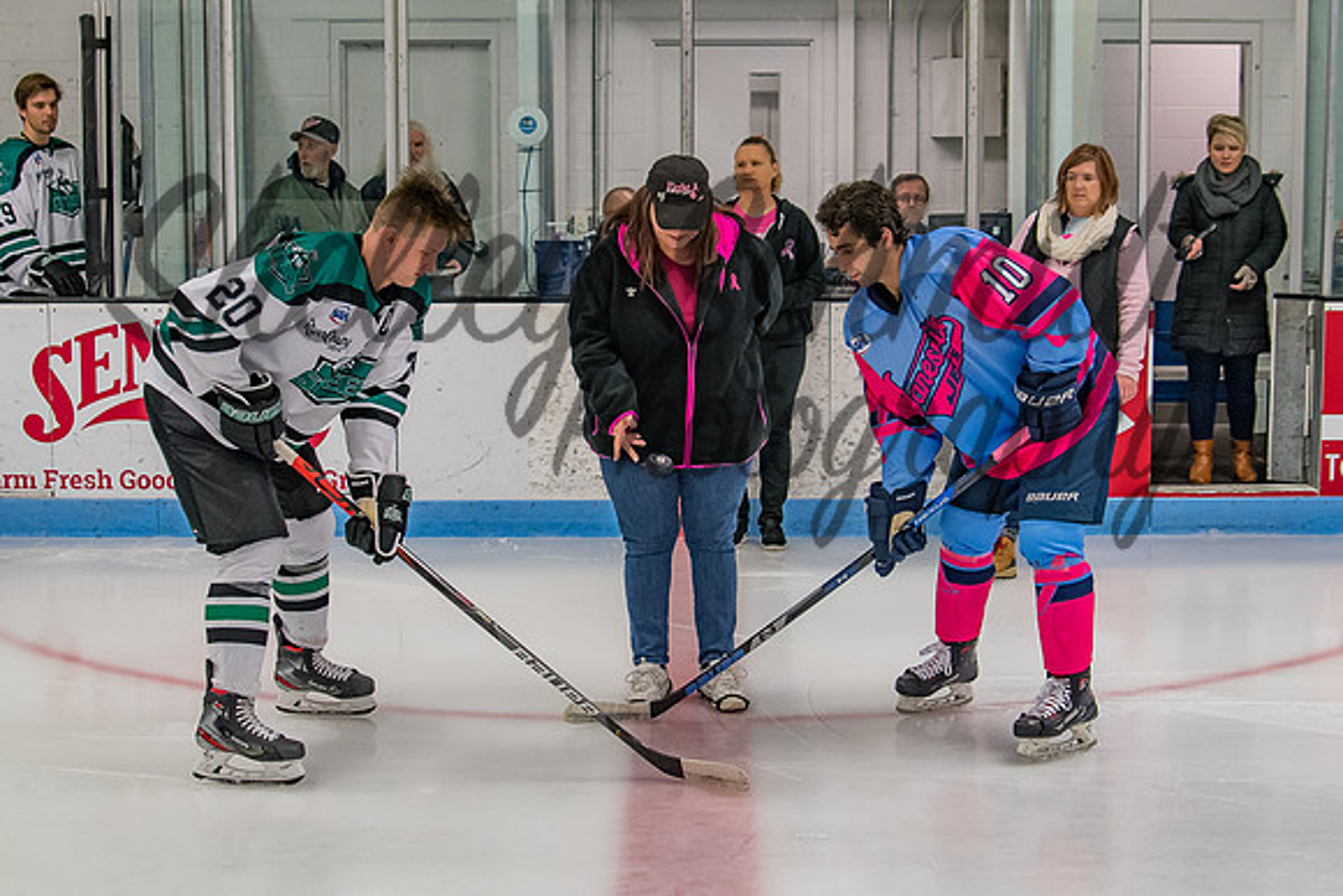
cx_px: 686
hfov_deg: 36.9
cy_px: 373
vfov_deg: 25.1
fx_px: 2010
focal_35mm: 54
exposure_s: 1/250
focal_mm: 28
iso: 1250
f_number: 4
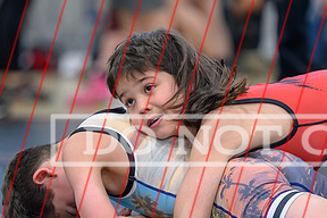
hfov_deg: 5.3
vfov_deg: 3.5
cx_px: 205
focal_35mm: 390
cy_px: 173
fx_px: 3542
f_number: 2.8
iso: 2200
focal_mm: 150
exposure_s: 1/640
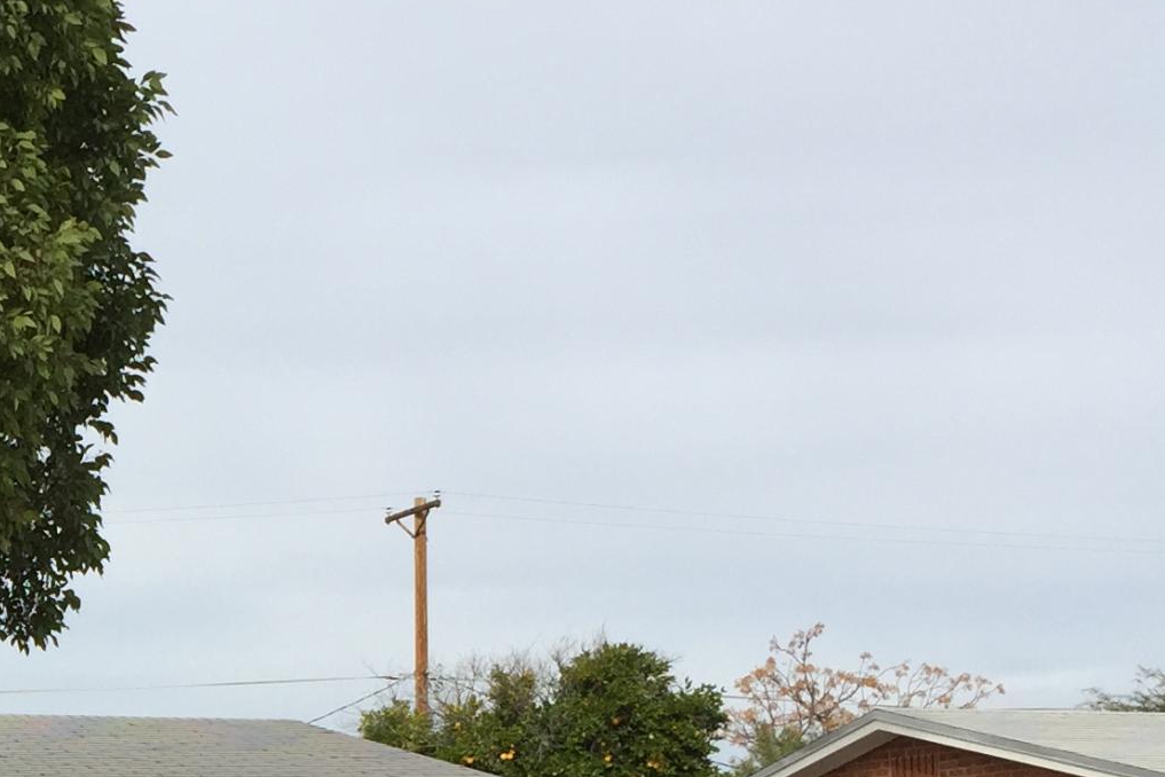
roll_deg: +0.7
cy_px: 950
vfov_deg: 14.8
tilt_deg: +1.5
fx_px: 2880
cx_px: -411
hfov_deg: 20.6
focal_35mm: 89
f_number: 2.2
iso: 32
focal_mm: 4.15
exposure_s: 1/1522
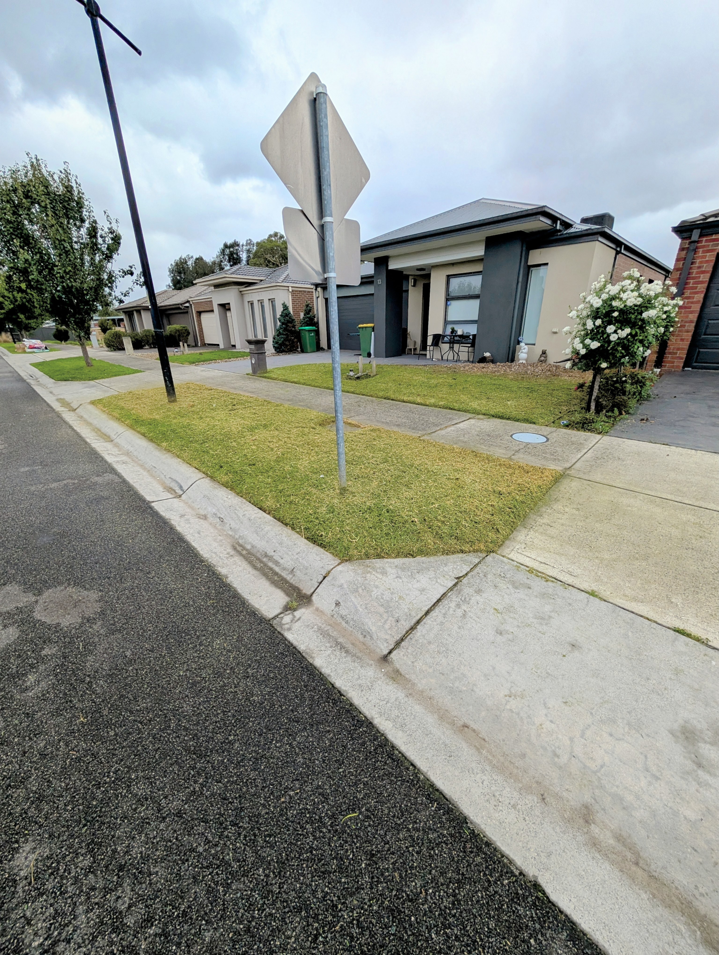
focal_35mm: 12
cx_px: 360
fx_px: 332
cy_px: 478
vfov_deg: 110.5
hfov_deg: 94.6
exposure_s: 1/1300
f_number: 1.7
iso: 54
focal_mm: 2.02
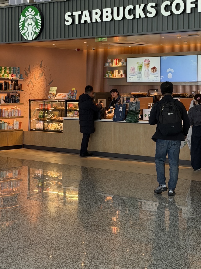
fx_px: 588
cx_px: 157
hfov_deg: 19.2
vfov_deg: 25.5
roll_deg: -0.2
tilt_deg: +1.8
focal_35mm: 76
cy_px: 84
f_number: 1.78
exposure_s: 1/100
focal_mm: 6.76
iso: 100
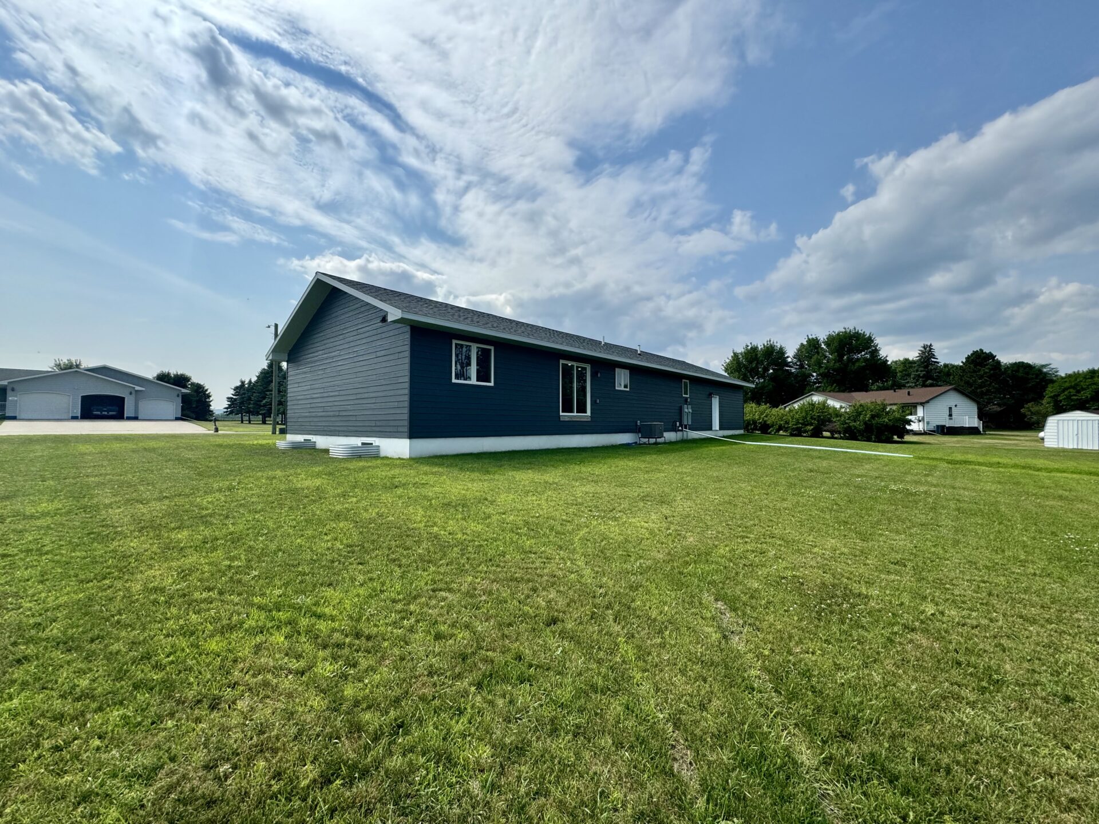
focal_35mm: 14
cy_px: 412
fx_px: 444
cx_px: 550
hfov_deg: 102.1
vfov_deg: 85.7
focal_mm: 2.22
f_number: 2.2
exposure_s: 1/2770
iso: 50
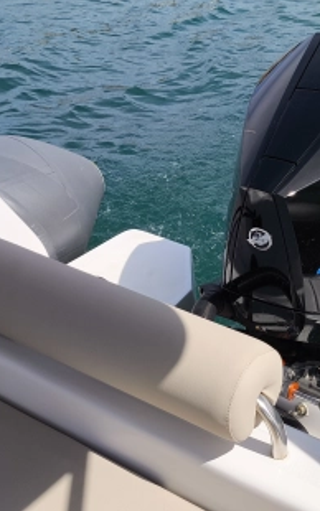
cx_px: 274
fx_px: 655
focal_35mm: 47
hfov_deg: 26.7
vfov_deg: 42.3
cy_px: 324
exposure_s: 1/2703
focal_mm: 4.71
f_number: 1.7
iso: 50
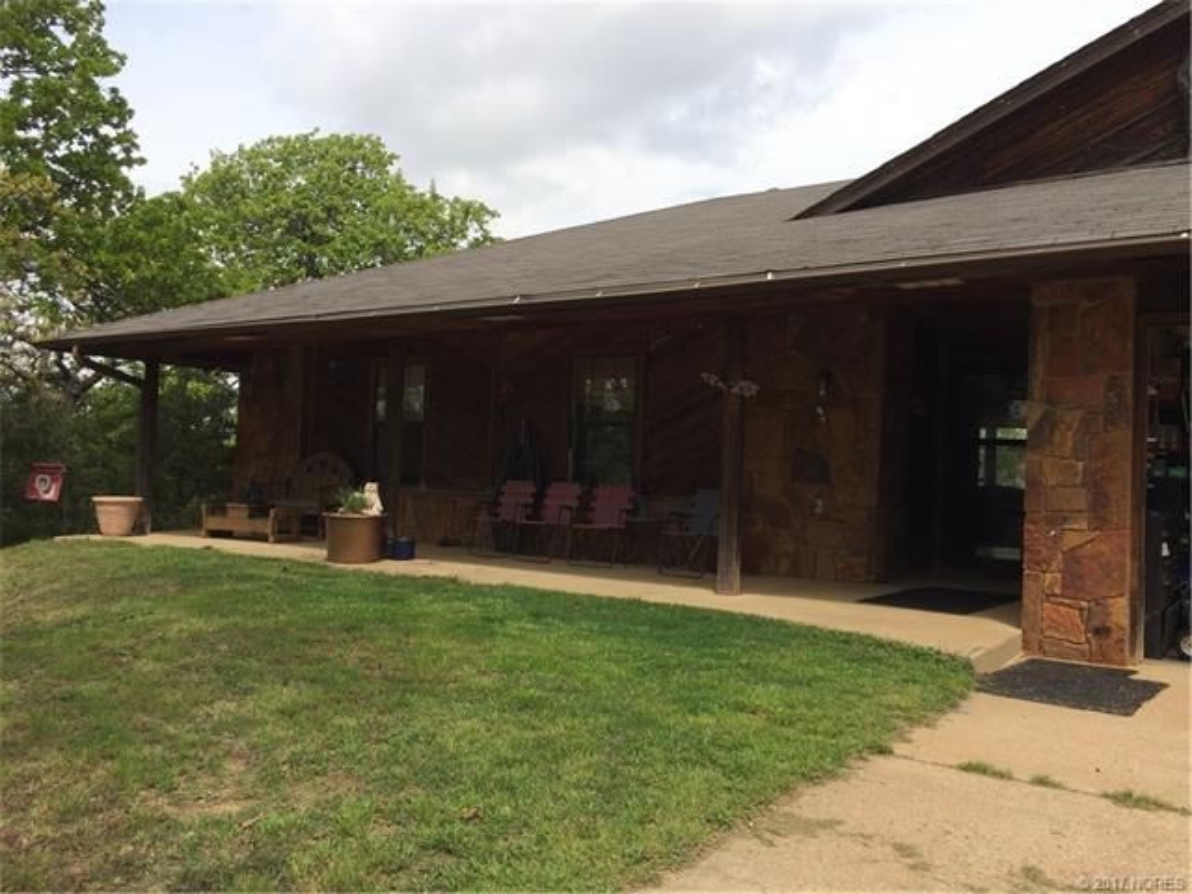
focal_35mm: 29
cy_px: 447
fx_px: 999
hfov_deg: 61.7
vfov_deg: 48.2
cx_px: 596
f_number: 2.2
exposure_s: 1/1642
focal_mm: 4.15
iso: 32
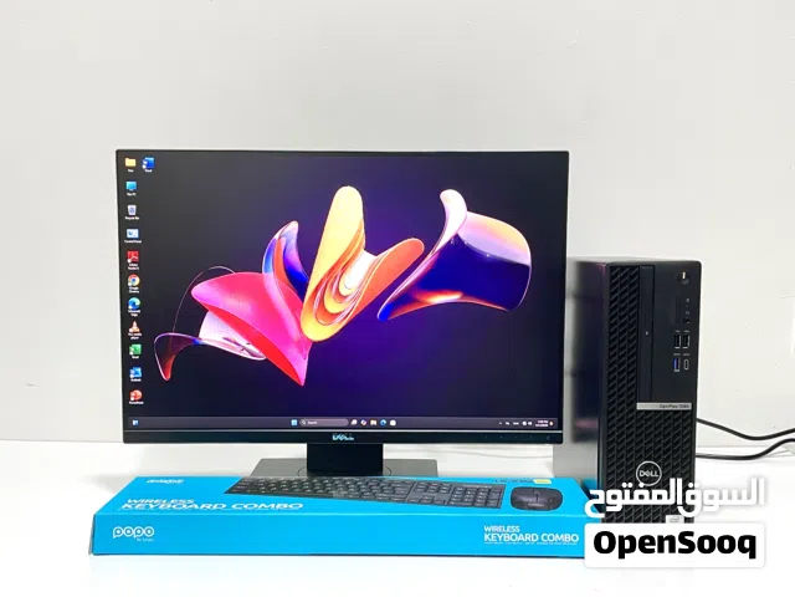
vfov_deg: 53.1
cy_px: 298
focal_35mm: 26
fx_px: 597
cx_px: 398
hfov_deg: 67.3
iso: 125
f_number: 1.6
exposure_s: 1/75
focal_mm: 4.2
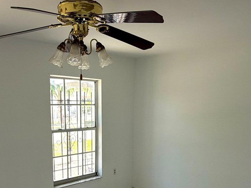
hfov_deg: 50.0
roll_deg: -0.2
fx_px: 268
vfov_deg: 37.0
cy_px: 156
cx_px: 111
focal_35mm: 37
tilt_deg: -10.5
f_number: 2.2
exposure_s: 1/153
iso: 40
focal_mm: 2.22
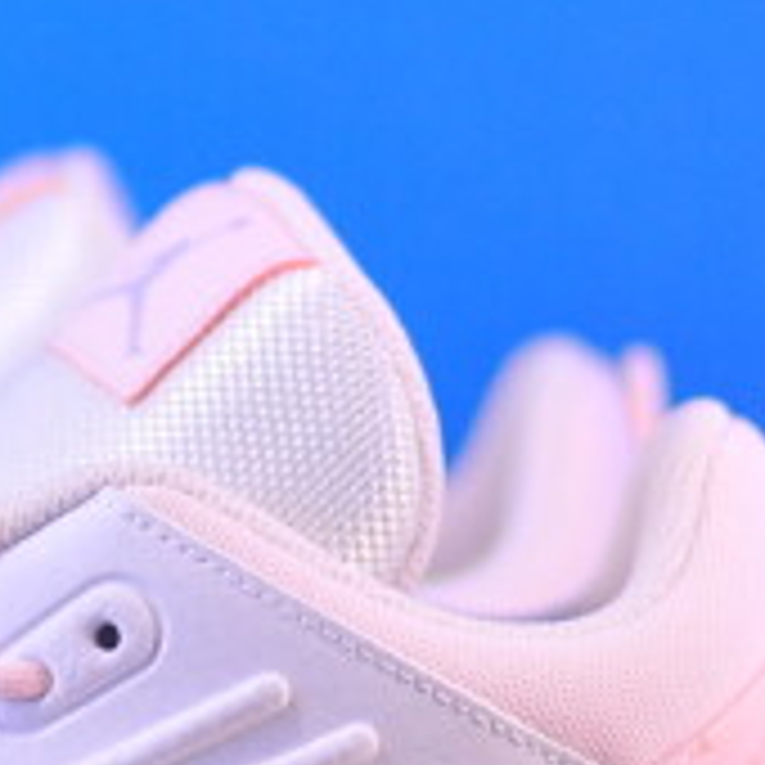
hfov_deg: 5.8
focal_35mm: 299
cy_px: 533
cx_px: -243
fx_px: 7476
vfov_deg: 5.9
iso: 250
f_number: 2
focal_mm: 50
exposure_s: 1/320
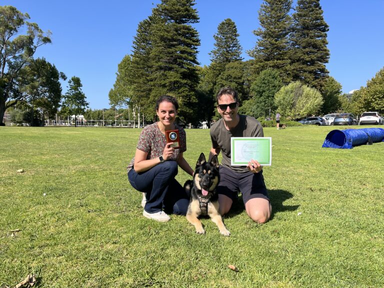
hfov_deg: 67.3
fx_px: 288
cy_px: 144
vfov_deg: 53.1
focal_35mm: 26
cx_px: 192
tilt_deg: -3.9
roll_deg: +0.8
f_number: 1.6
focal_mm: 5.1
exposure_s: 1/2513
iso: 50
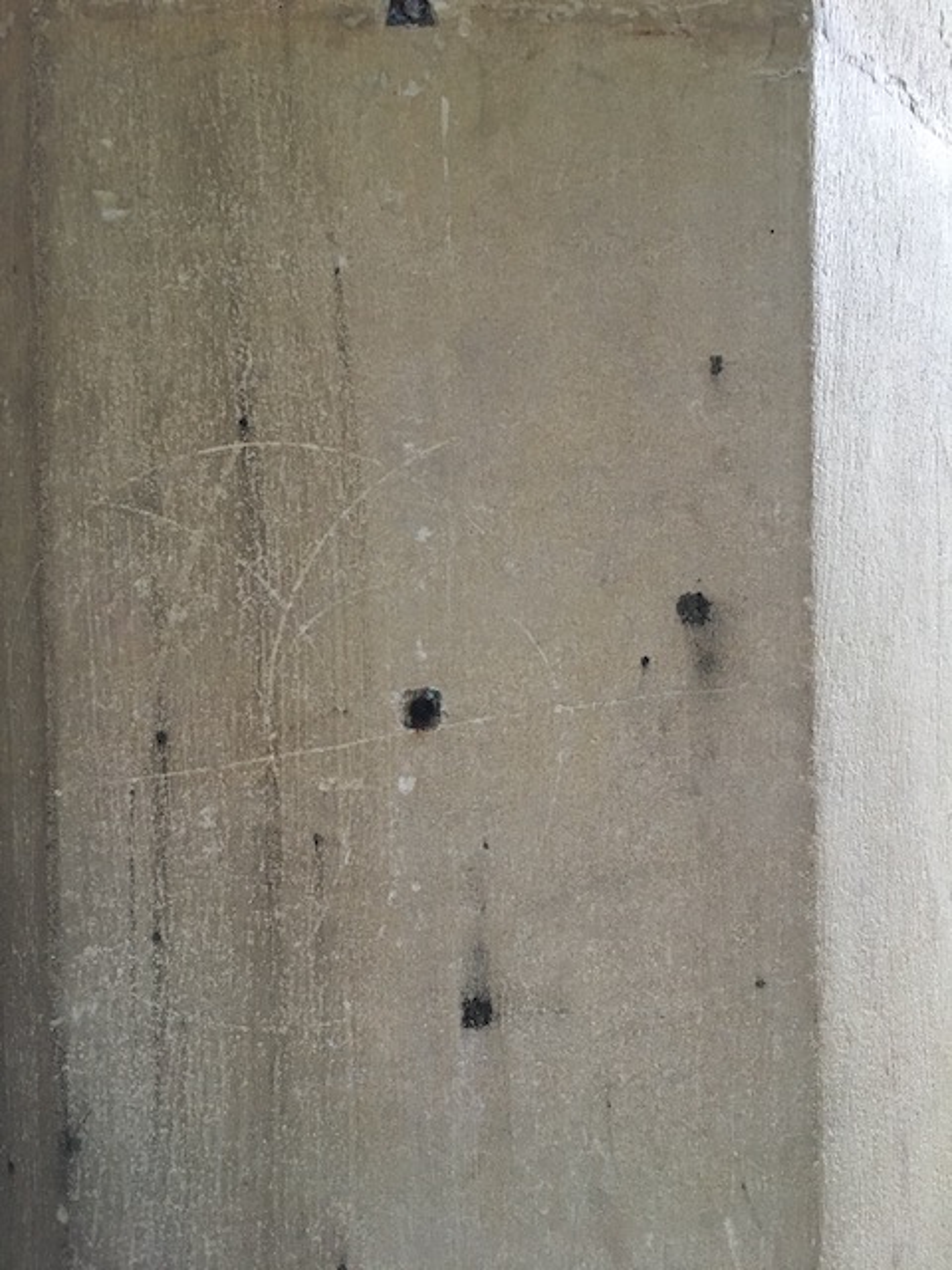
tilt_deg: +1.0
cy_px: 635
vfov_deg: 61.7
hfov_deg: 48.2
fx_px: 1063
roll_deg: +1.0
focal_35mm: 29
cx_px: 476
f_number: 2.2
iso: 200
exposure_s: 1/33
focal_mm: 4.15
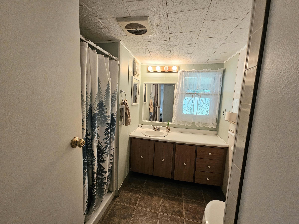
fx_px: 112
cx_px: 150
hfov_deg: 106.2
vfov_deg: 89.9
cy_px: 112
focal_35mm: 13
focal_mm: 2.2
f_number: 2.2
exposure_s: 1/60.2
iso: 400
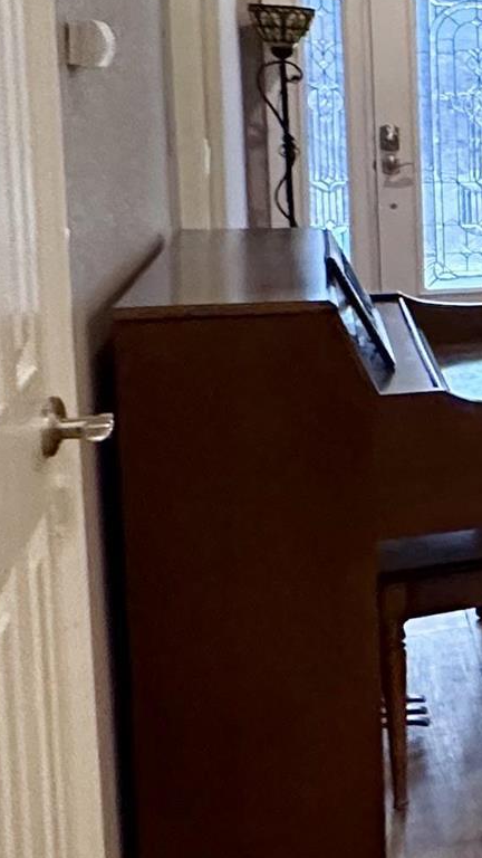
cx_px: 1434
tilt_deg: -4.4
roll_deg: -1.7
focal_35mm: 61
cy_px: 235
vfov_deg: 33.8
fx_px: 1386
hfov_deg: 11.5
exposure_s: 1/60
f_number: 2.2
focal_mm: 2.22
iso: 500
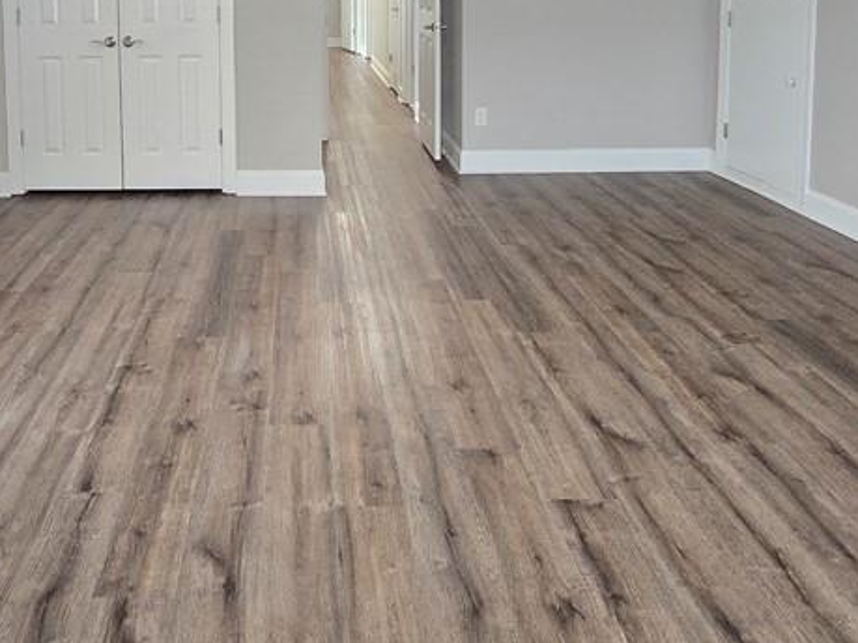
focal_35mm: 29
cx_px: 282
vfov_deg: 42.5
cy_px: 21
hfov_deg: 60.1
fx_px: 719
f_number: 2.2
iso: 400
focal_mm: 2.2
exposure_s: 1/60
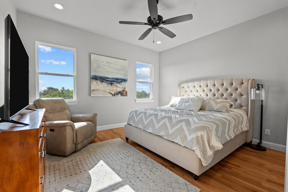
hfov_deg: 96.7
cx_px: 144
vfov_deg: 73.7
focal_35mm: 16
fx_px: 128
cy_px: 96
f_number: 8
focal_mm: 16
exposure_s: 1/25
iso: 400
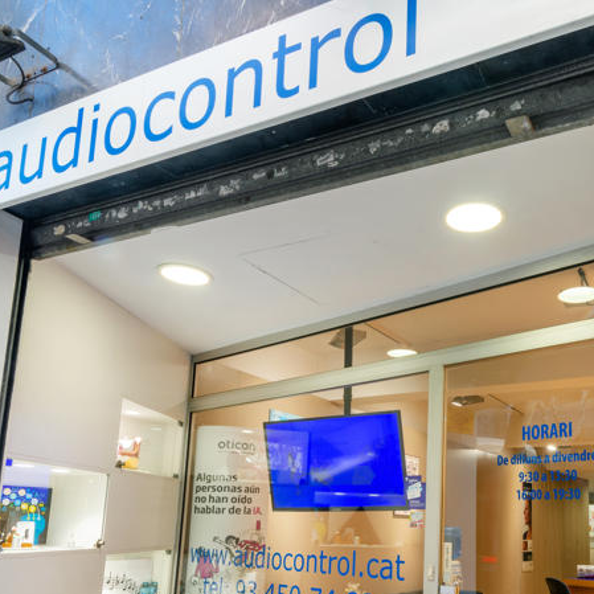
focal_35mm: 31
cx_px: 447
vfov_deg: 51.0
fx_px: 602
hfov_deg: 50.3
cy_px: 420
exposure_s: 1/4
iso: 200
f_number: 16
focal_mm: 16
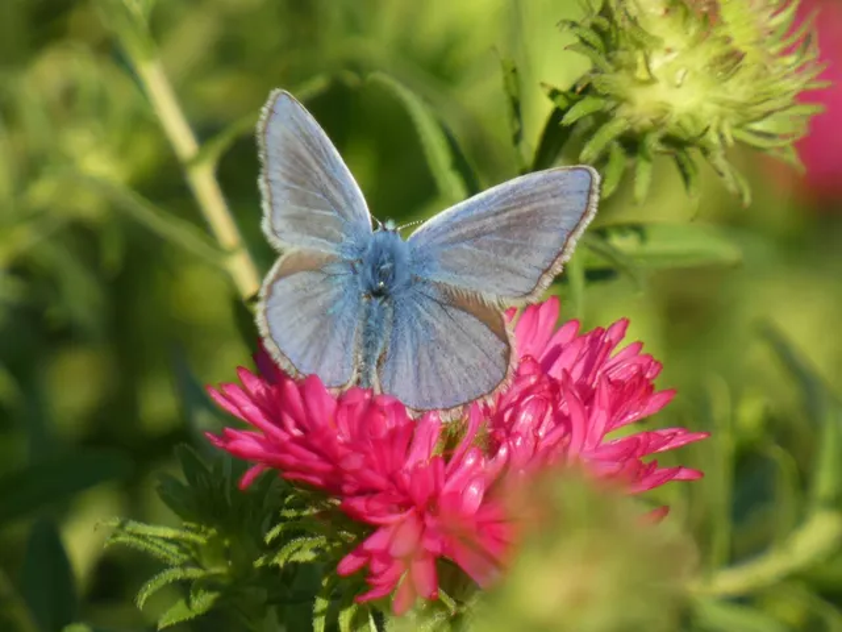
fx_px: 20116
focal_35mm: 827
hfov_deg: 2.4
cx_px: 421
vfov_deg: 1.8
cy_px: 316
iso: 80
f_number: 5.6
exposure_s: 1/125
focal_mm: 148.1
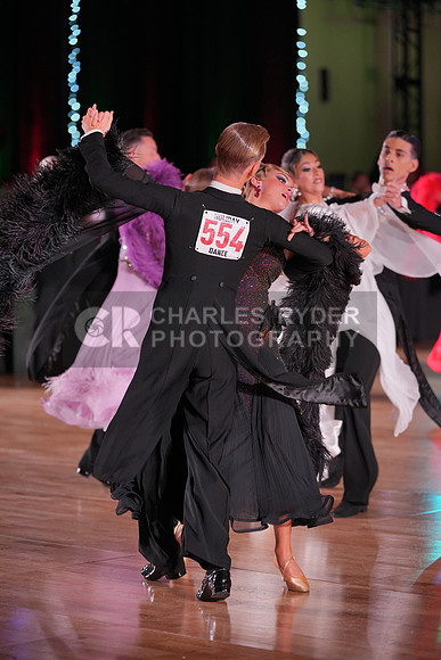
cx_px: 220
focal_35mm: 130
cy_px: 330
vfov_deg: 15.8
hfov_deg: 10.6
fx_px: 2387
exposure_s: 1/400
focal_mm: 130
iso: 1000
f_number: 2.8
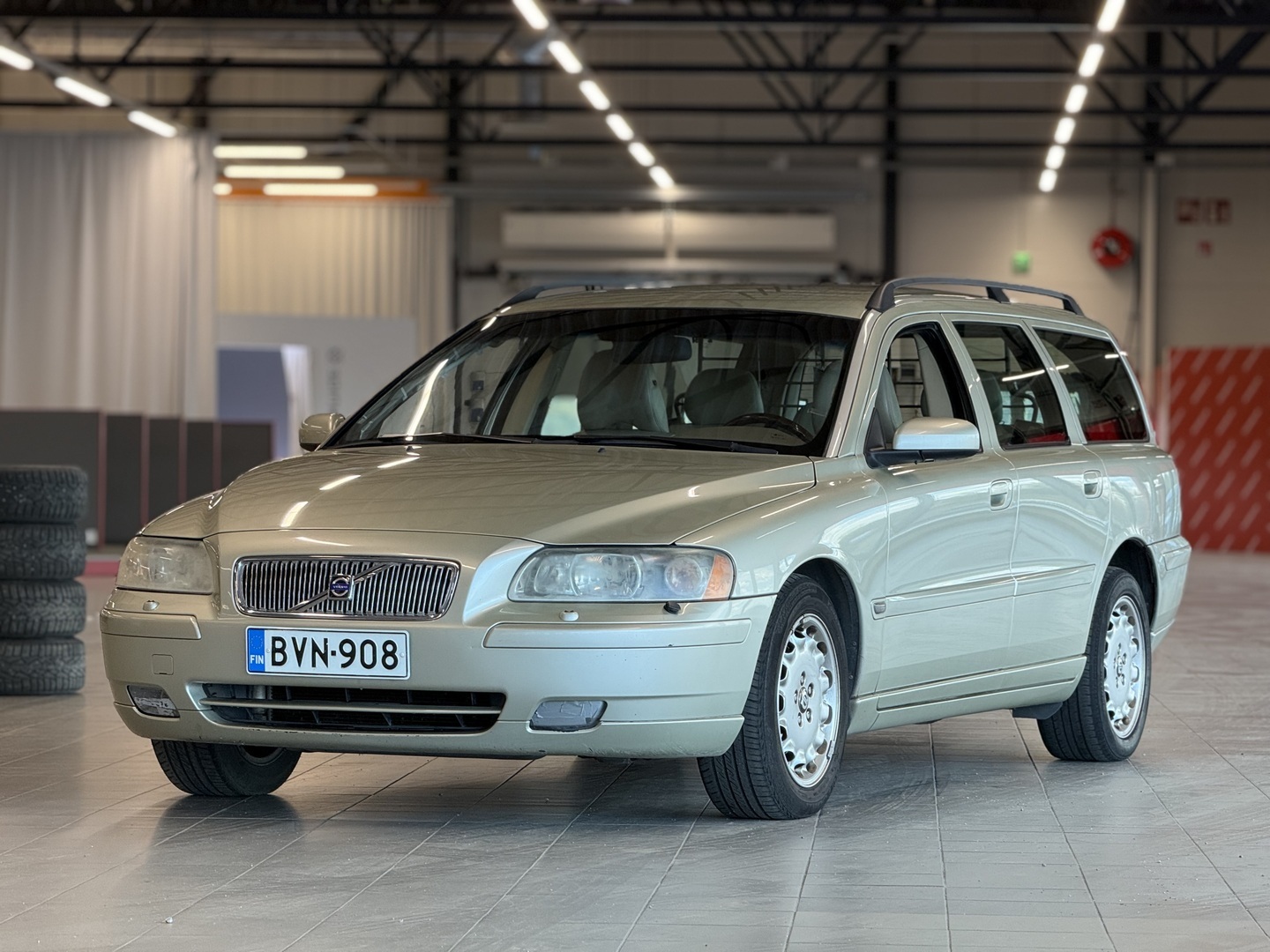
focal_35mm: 120
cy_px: 476
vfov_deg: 12.3
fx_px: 4403
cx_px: 635
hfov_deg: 16.4
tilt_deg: +0.4
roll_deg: -1.0
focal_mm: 15.66
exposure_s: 1/99
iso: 80
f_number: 2.8
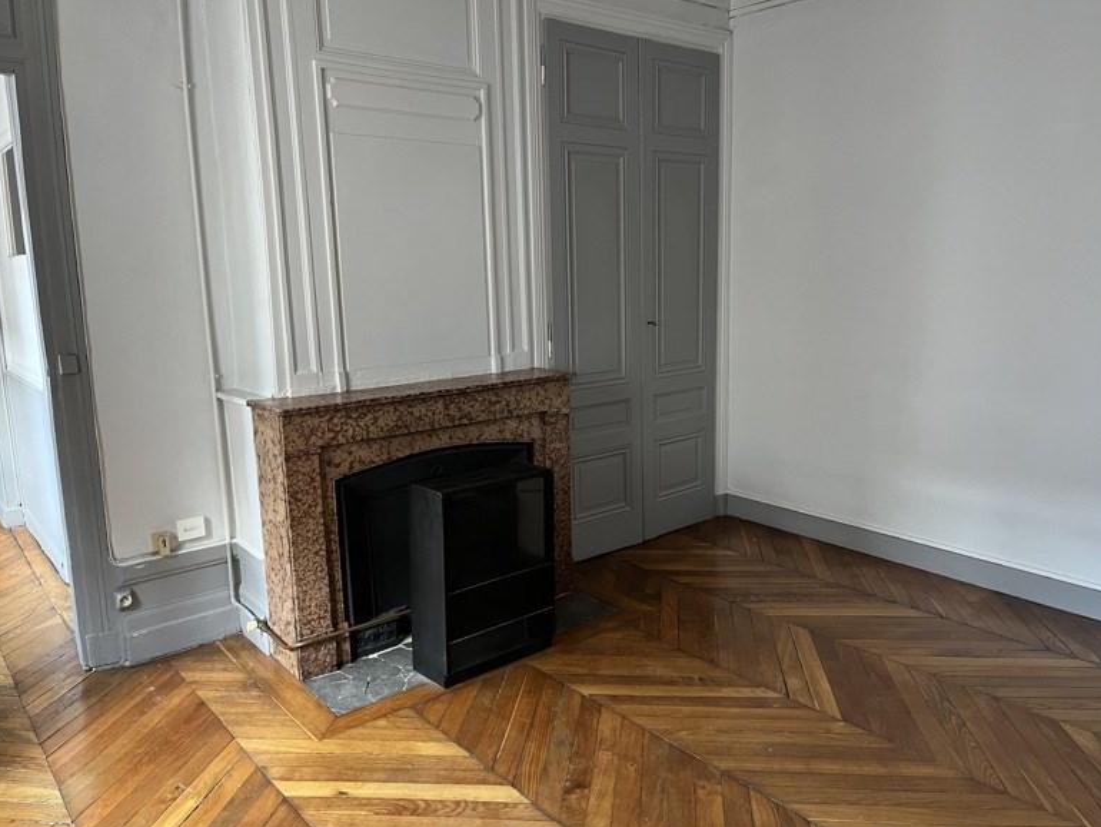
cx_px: 568
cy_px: 403
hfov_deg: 65.3
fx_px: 859
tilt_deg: -9.2
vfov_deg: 51.4
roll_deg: +0.8
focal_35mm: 27
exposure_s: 1/60
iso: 250
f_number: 1.6
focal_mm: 5.1
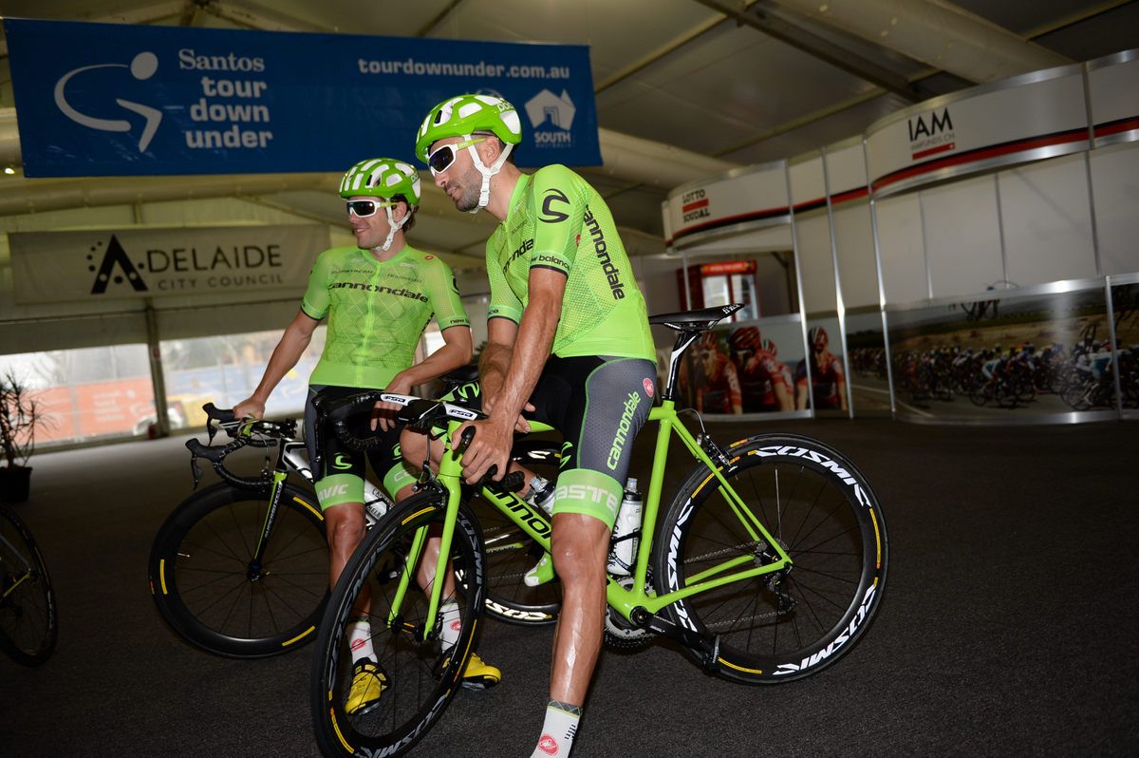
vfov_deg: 41.0
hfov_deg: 58.8
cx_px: 570
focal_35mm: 32
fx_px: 1012
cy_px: 379
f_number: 2.8
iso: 200
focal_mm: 32
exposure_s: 1/250
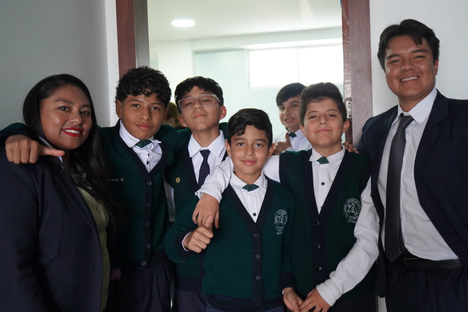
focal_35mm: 40
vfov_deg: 33.4
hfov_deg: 48.5
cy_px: 156
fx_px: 520
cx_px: 234
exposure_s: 1/160
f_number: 4
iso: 5000
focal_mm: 40
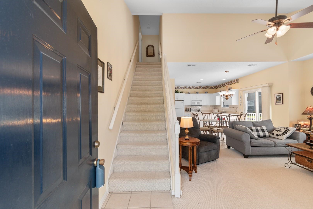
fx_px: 130
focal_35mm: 15
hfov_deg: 100.4
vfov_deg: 77.3
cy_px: 104
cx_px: 156
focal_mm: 10
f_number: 4.5
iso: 100
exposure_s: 1/10
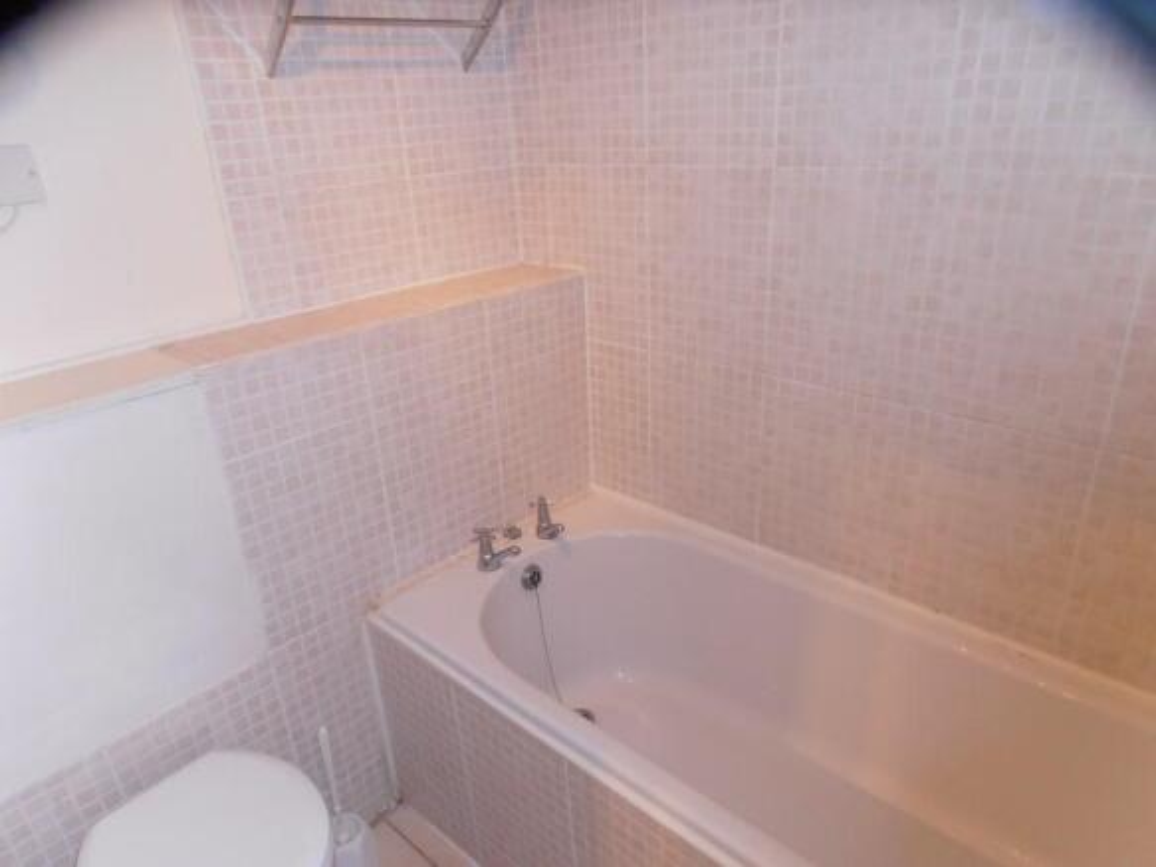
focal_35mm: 24
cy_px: 434
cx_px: 578
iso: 125
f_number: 3
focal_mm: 4.2
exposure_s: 1/30
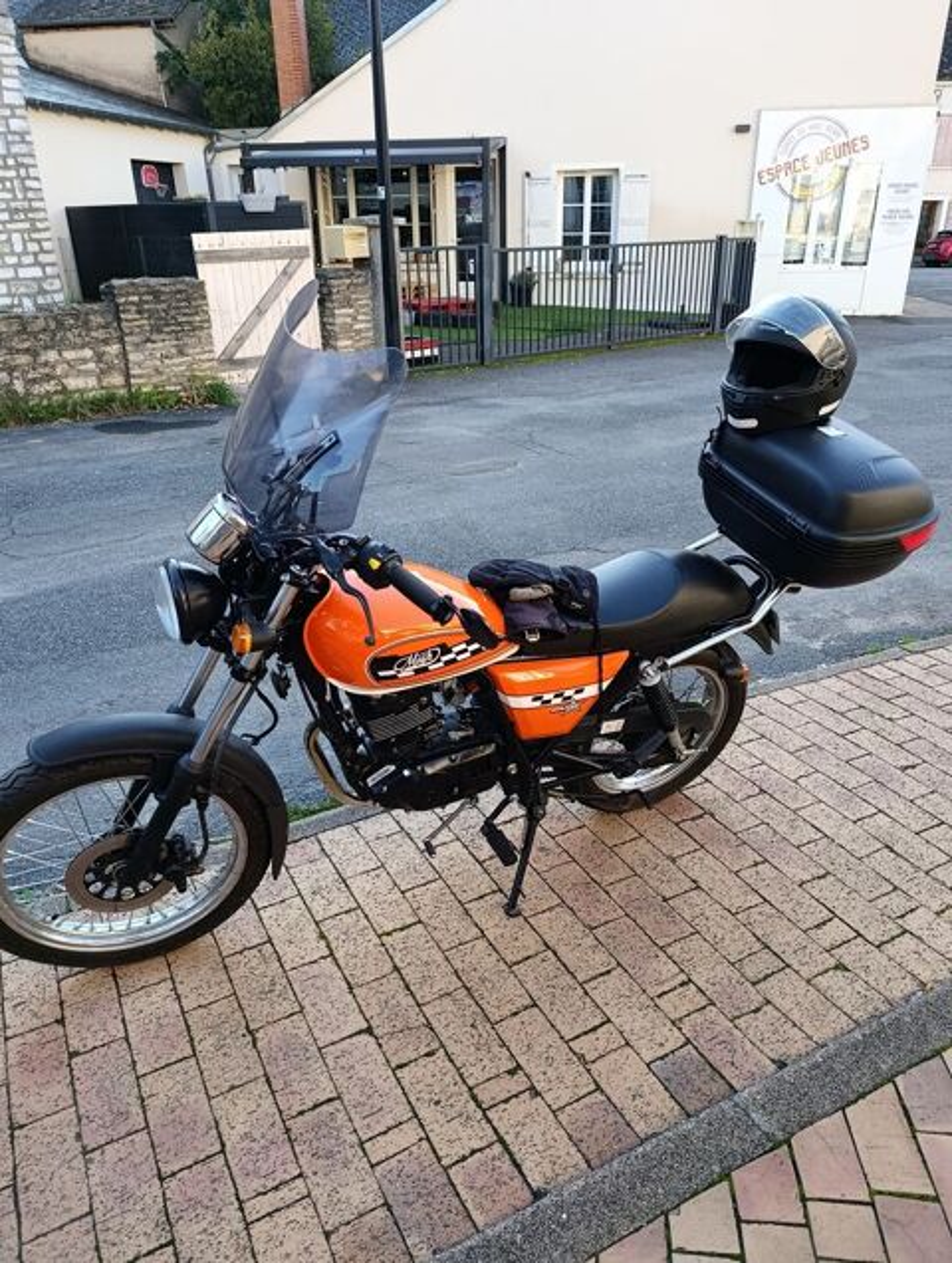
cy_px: 632
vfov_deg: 73.8
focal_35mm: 23
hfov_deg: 59.0
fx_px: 841
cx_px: 476
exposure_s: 1/100
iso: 110
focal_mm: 6.11
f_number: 1.65
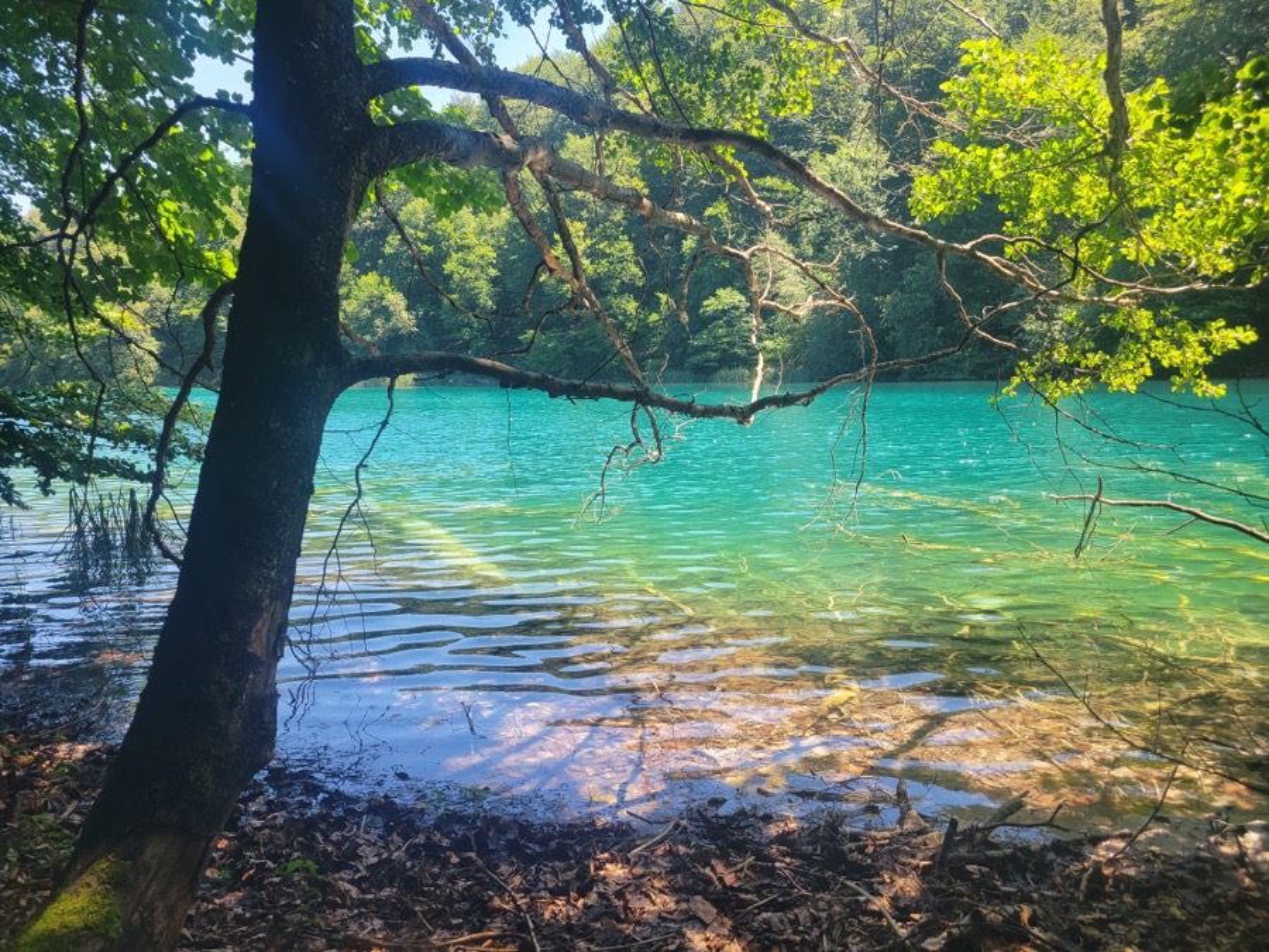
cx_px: 634
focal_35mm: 26
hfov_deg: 67.3
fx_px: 953
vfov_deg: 53.1
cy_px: 476
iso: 40
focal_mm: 5.4
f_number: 1.8
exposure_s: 1/305
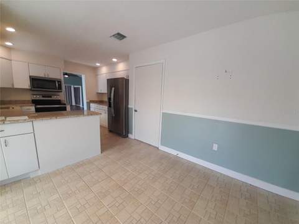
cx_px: 150
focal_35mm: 13
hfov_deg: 106.2
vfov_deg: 89.9
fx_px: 112
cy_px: 112
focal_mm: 1.13
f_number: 2.2
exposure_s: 1/100
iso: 64
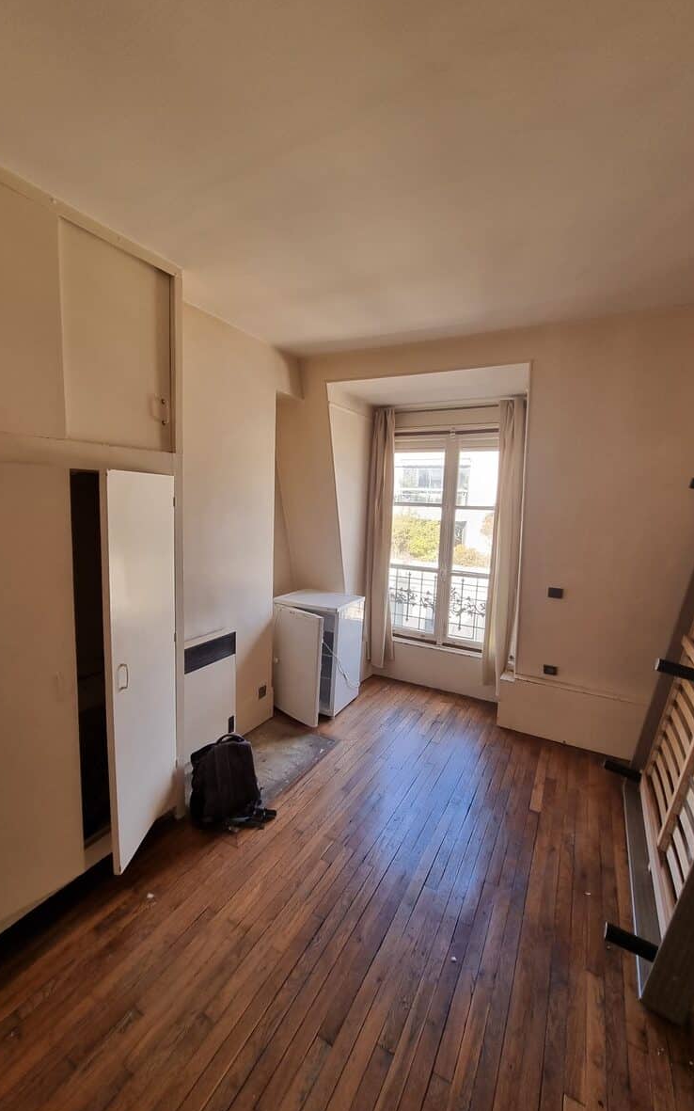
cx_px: 322
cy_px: 551
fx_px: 424
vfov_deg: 105.3
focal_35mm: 14
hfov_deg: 78.5
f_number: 2.2
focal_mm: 2.2
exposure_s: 1/50
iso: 50
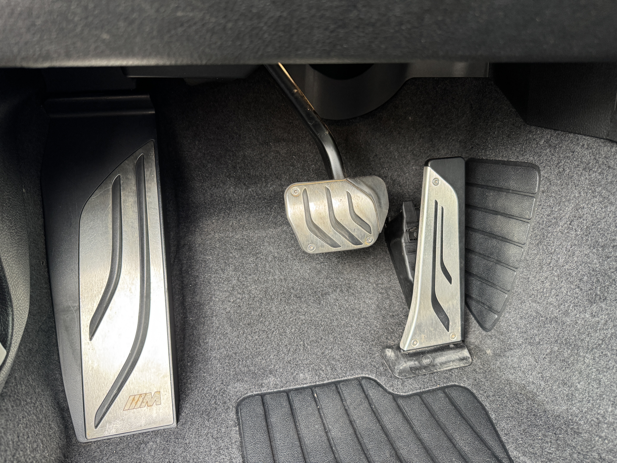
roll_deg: -1.8
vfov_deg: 56.8
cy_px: 232
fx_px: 428
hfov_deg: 71.6
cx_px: 308
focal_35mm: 24
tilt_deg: -26.4
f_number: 1.78
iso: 250
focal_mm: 6.76
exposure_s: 1/60
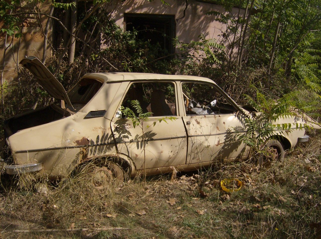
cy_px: 120
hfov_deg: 51.5
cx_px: 160
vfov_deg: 39.5
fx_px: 333
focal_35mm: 36
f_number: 4.7
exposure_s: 1/1125
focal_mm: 6
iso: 100
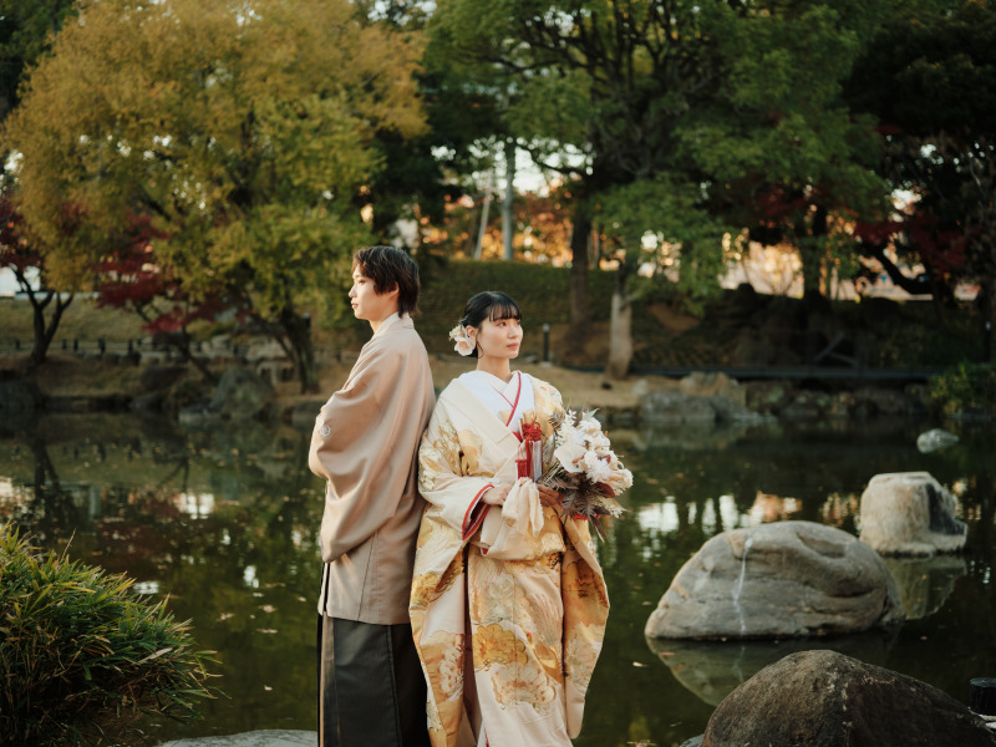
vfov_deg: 29.1
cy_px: 374
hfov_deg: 38.2
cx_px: 498
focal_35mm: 50
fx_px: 1439
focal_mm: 63
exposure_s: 1/250
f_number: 2.8
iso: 640
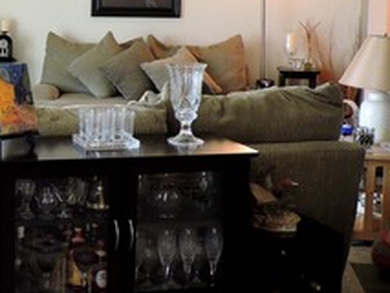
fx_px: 812
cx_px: -40
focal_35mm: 72
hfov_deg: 25.1
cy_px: 64
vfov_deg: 20.3
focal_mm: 4.3
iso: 400
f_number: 3
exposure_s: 1/30
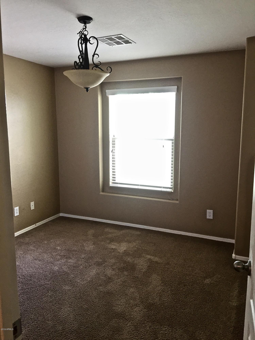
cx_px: 128
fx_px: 285
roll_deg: -0.9
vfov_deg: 61.7
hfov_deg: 48.2
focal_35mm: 29
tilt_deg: -8.0
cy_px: 170
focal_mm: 4.15
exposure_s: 1/30
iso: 200
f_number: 2.2
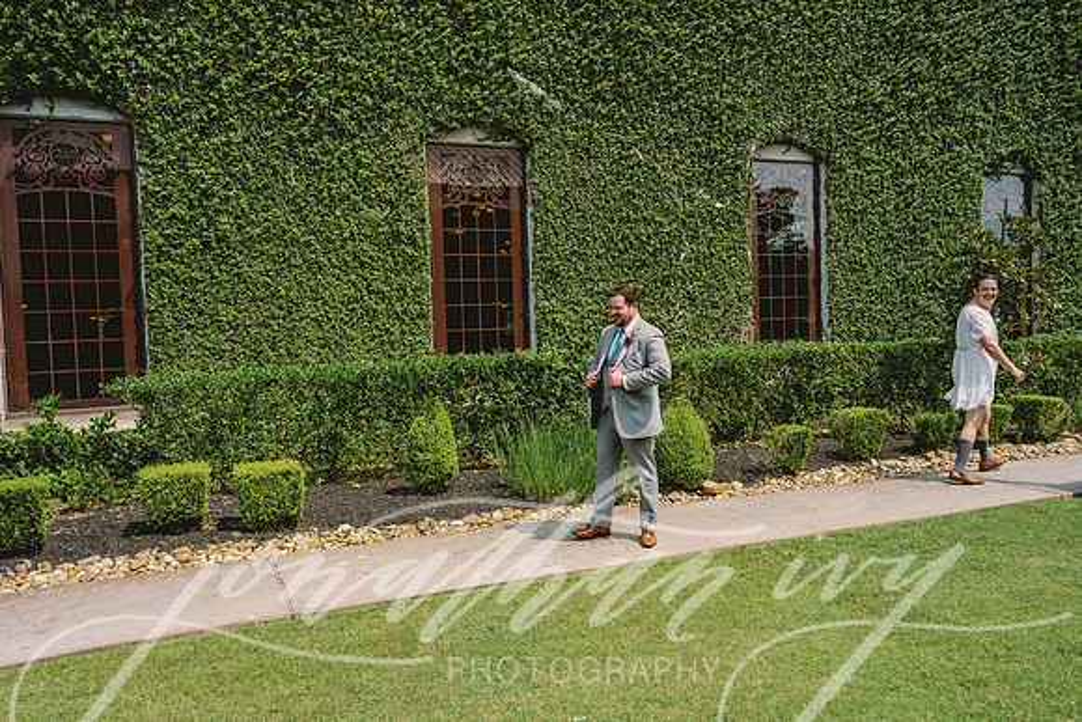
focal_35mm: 28
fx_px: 842
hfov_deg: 65.5
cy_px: 361
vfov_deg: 46.4
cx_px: 541
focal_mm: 28
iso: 400
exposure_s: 1/4000
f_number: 4
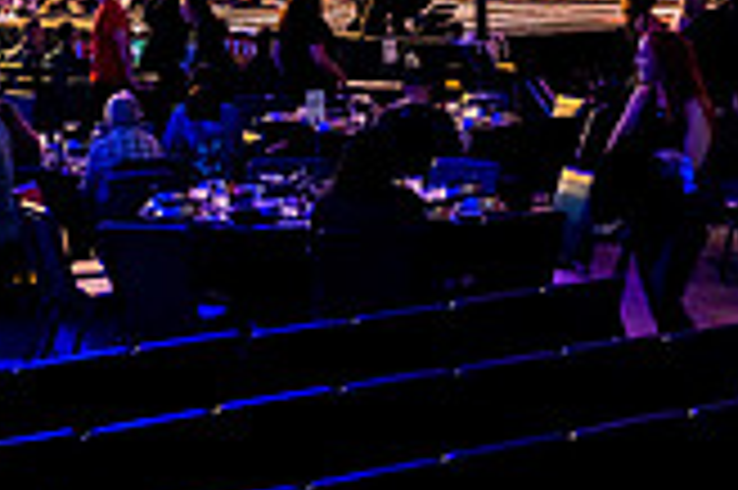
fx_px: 2539
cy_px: -236
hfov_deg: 16.1
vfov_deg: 10.7
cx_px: -63
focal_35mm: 124
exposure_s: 1/100
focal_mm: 35
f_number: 2.5
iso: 4000
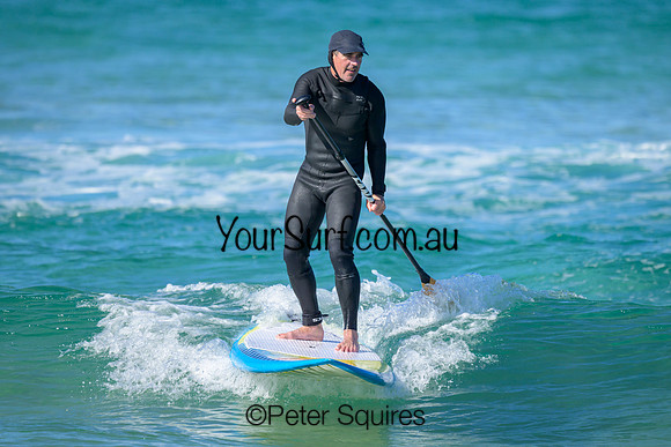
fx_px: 15169
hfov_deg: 2.5
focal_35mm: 814
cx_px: 330
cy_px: 225
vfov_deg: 1.7
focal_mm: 800
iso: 280
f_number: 6.3
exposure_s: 1/2000
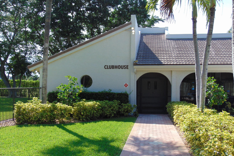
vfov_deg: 32.6
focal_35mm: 41
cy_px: 84
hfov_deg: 47.4
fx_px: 267
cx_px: 117
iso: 80
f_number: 3.3
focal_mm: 6.9
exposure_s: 1/500
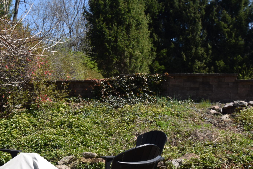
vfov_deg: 21.3
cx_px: 63
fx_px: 436
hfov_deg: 31.8
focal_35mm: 62
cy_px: 159
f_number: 9
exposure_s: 1/200
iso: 100
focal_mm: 19
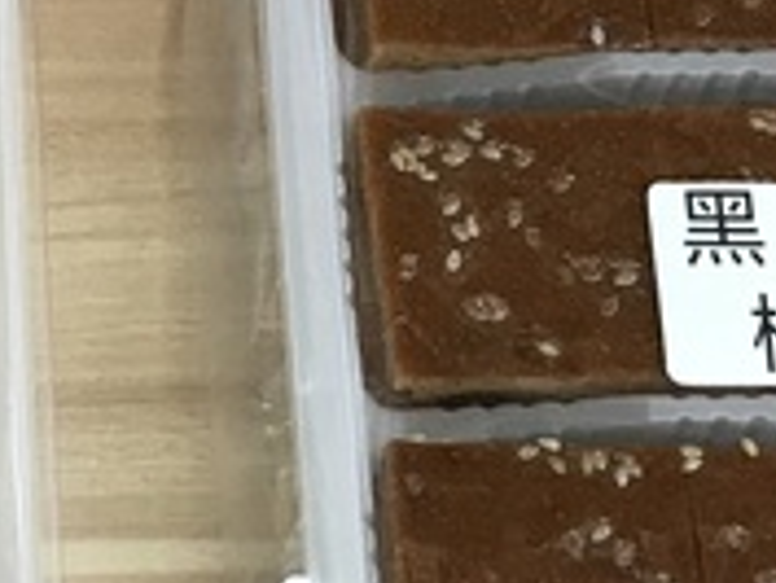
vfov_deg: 9.2
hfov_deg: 11.9
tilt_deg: -67.1
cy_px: 132
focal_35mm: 162
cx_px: -140
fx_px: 3634
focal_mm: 3.99
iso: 32
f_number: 1.8
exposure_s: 1/30
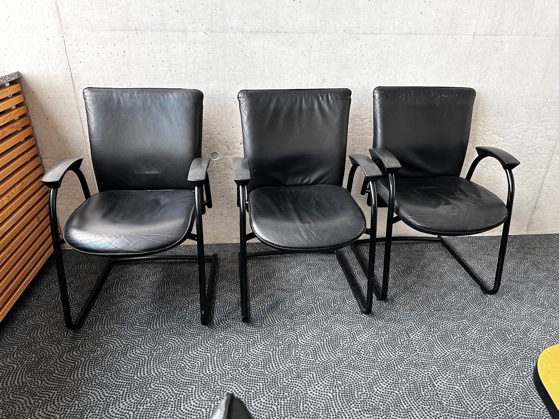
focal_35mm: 24
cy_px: 210
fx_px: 388
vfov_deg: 56.8
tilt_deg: -27.1
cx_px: 280
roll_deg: -1.6
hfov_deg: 71.6
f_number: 1.78
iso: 250
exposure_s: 1/109
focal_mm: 6.86
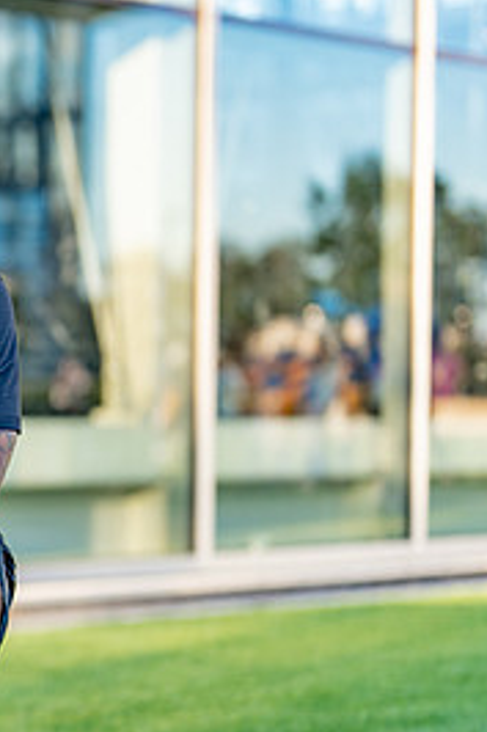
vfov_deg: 16.5
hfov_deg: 10.7
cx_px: -199
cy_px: 473
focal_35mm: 124
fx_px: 2519
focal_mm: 50
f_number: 1.2
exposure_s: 1/800
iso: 100
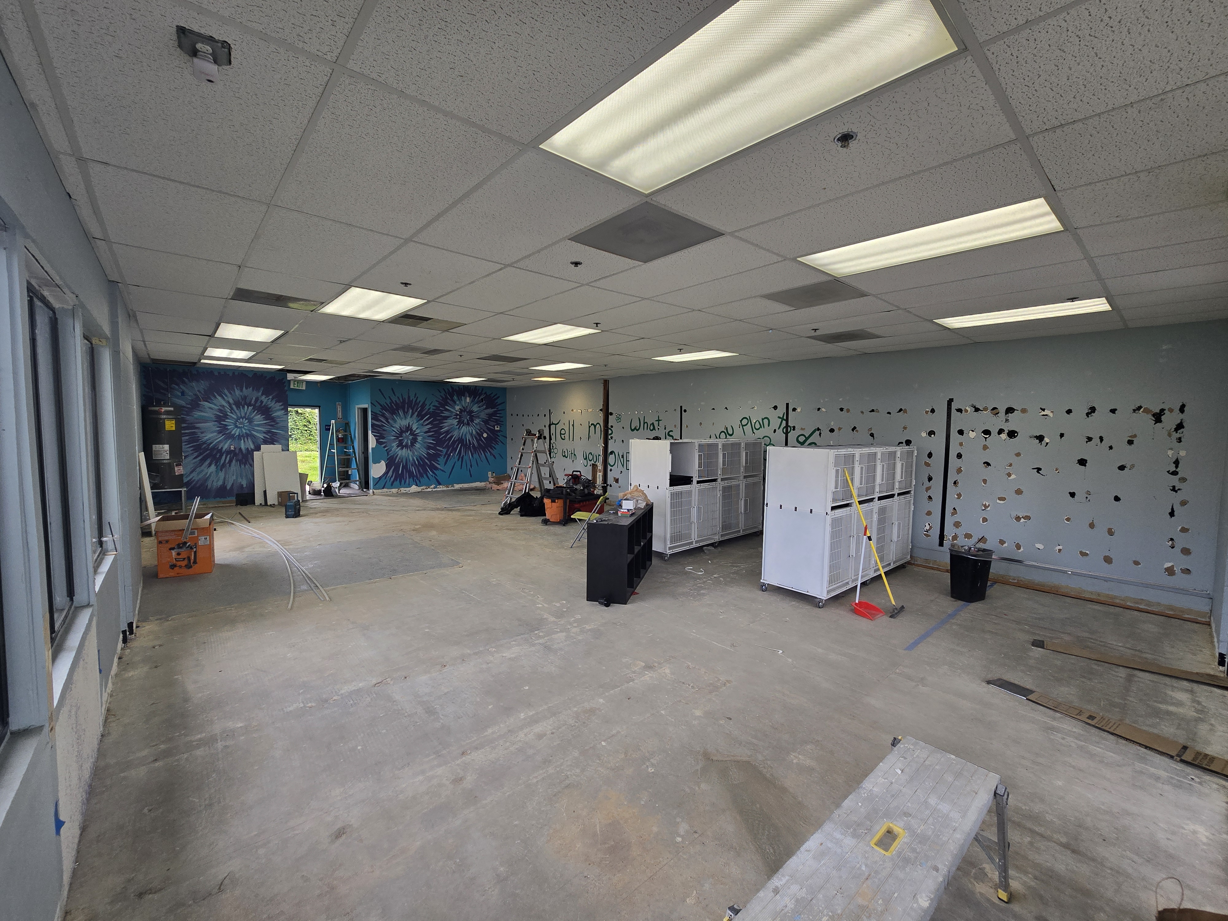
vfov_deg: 89.9
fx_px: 461
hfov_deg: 106.2
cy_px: 460
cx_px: 614
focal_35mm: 13
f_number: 2.2
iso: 50
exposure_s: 1/173
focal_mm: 2.2
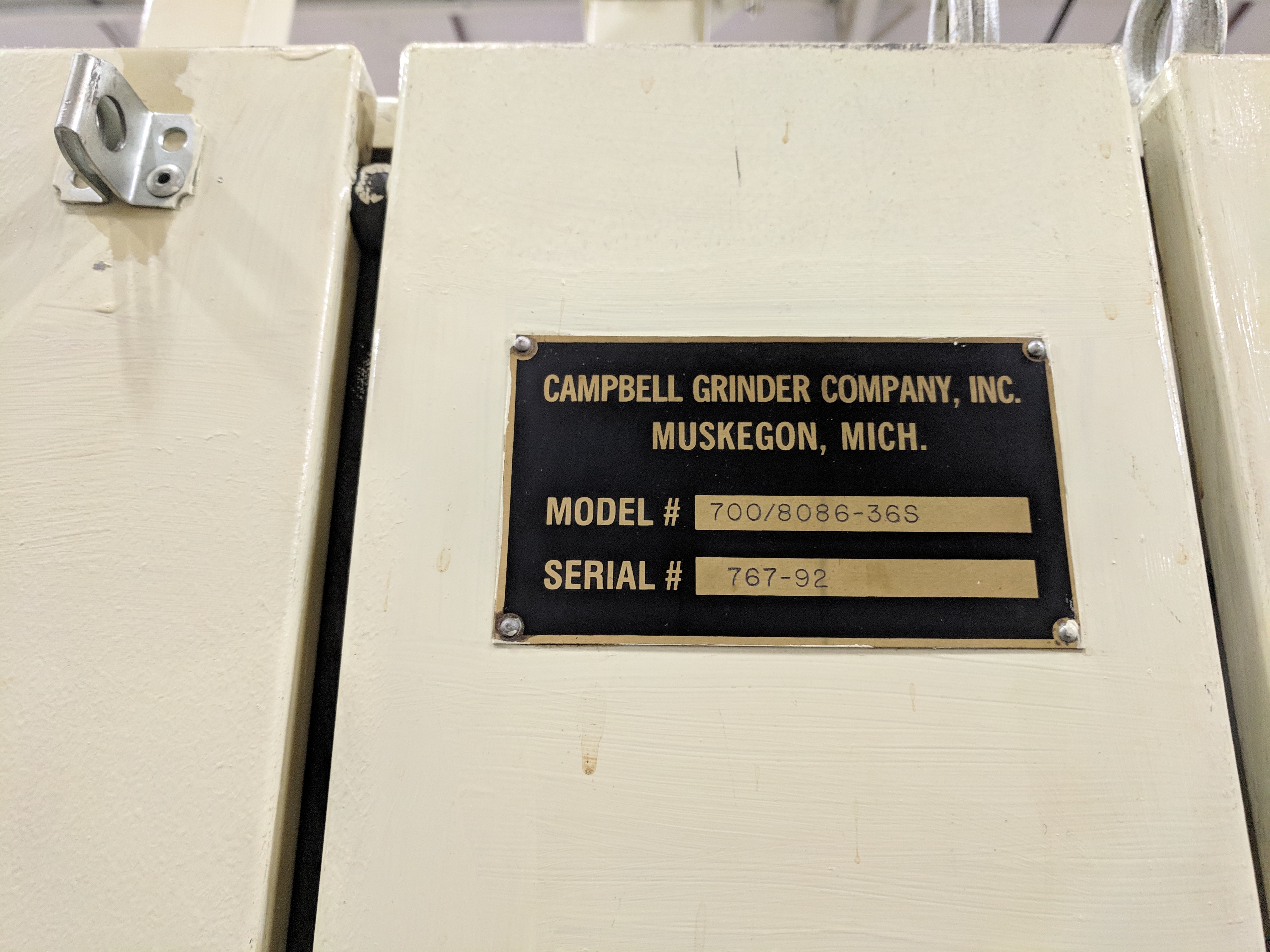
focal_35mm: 26
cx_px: 635
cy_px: 476
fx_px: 954
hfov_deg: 67.3
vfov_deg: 53.1
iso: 573
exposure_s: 1/40
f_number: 2
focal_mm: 4.67
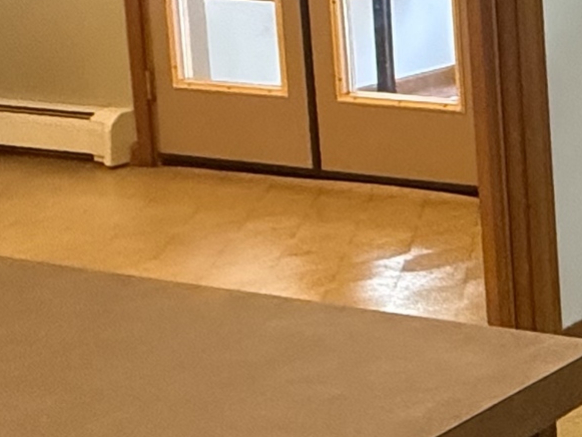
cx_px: 1245
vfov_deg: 18.7
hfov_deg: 17.0
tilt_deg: -4.4
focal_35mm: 74
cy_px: -103
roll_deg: +0.3
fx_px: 1244
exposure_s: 1/60
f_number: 2.2
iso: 800
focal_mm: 2.22
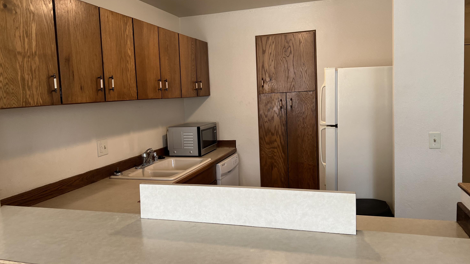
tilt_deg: -5.5
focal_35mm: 29
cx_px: 232
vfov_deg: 40.2
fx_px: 361
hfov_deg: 66.1
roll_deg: +2.8
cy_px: 125
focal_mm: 5.7
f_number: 1.5
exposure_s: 1/120
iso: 125
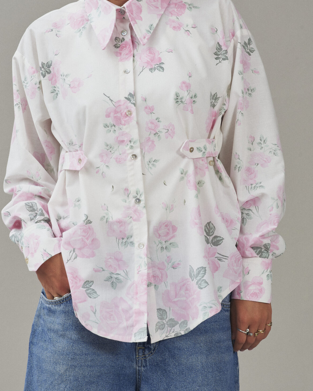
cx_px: 167
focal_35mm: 172
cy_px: 172
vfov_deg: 11.2
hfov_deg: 9.0
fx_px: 1991
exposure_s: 1/160
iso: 200
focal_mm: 105
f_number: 11
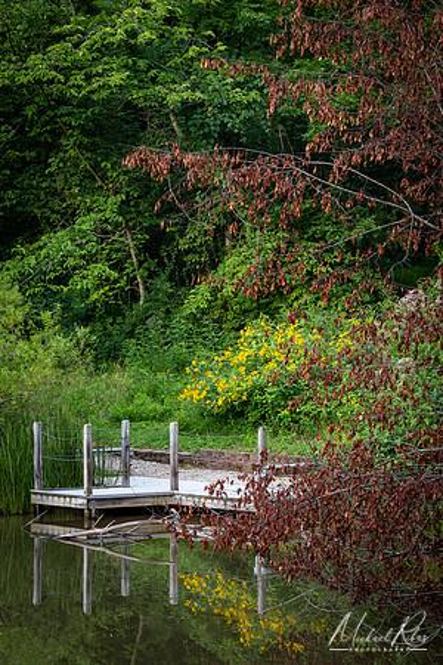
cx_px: 222
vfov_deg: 21.2
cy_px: 332
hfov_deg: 14.3
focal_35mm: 96
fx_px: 1772
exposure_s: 1/25
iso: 200
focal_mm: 64
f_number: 13
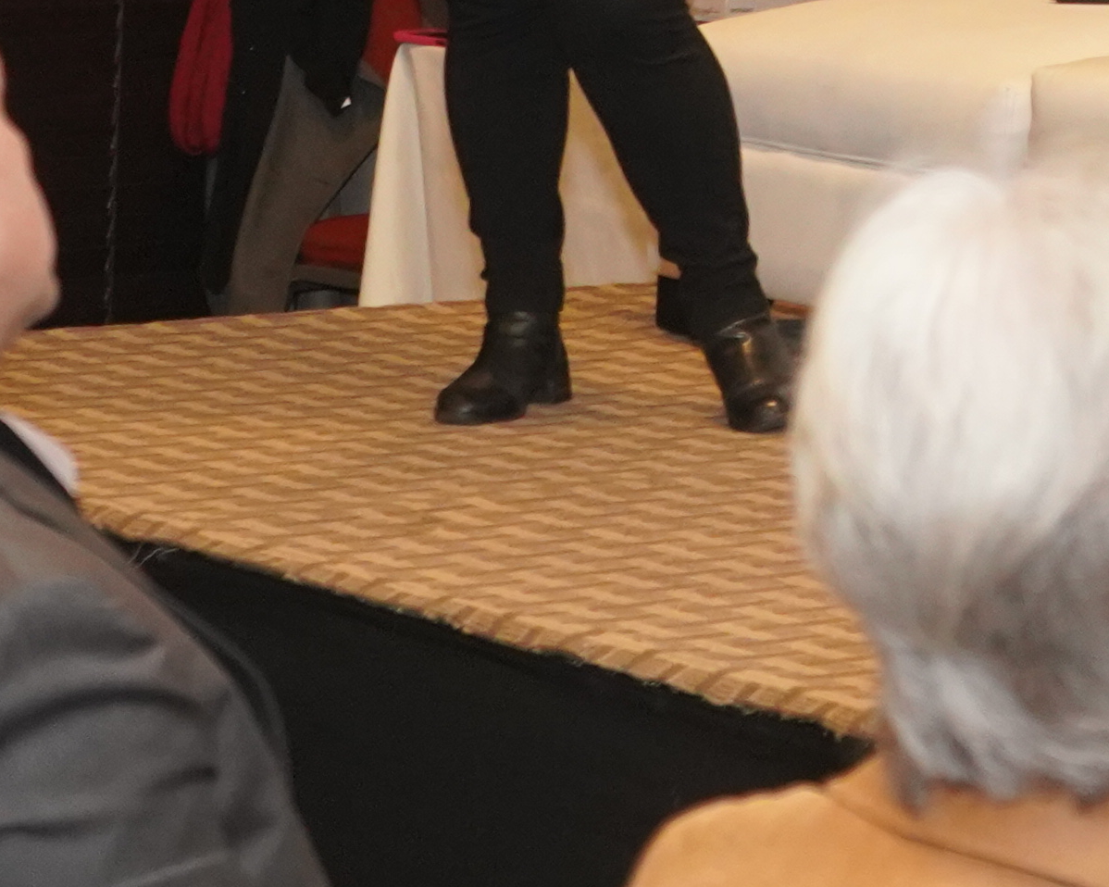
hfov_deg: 10.0
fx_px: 6170
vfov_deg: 7.9
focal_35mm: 188
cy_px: -786
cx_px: 1566
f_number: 4
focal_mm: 40
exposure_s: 1/160
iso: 3200
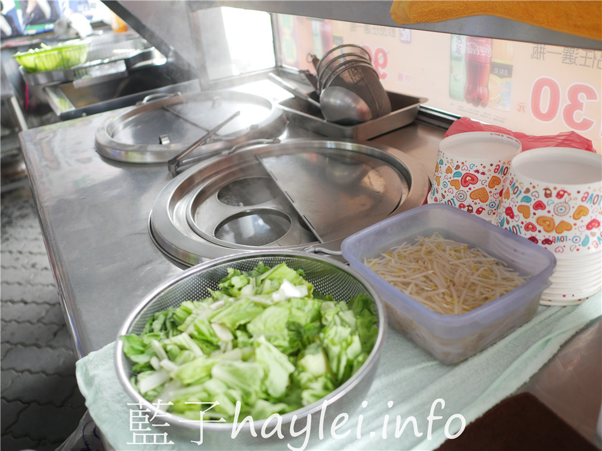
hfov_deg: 60.0
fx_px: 522
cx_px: 301
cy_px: 226
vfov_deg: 46.8
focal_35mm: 30
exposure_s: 1/80
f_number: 1.7
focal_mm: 15
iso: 200
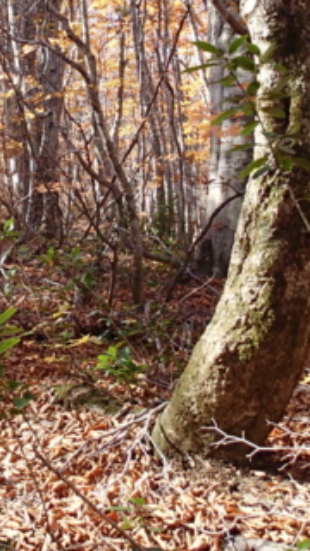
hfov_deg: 16.6
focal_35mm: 68
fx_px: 994
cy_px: 83
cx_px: -108
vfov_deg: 30.0
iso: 100
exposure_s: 1/160
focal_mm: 4.5
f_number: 2.8
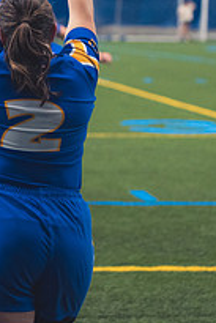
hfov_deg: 6.9
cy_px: 23
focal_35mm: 198
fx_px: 1779
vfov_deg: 10.3
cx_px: 25
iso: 3200
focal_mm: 70
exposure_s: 1/320
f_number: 2.8
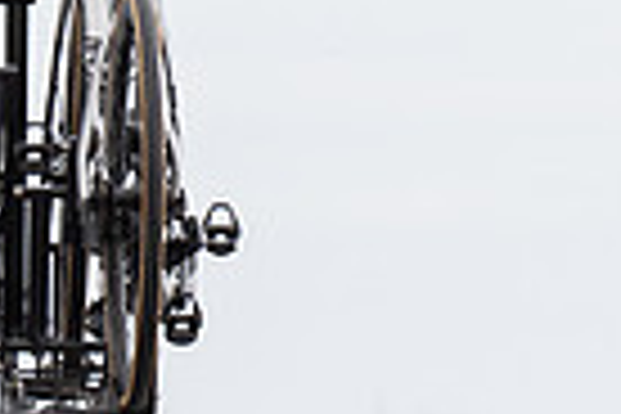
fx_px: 13230
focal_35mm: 767
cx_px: 1147
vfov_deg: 1.8
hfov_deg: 2.7
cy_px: 610
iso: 320
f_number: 3.5
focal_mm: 129
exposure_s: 1/1000
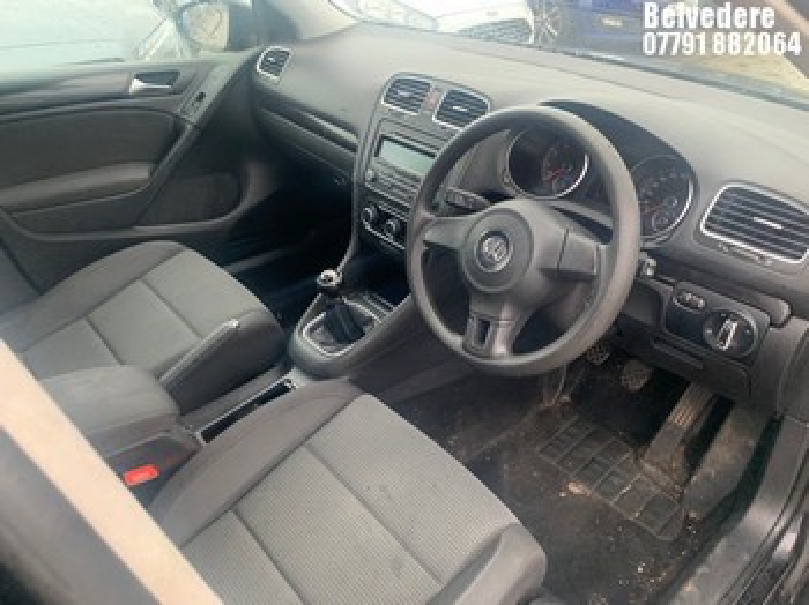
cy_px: 302
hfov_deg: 67.3
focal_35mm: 26
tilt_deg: -31.7
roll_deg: -0.2
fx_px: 607
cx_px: 404
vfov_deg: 53.0
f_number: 1.8
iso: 250
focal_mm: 4.25
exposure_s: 1/60
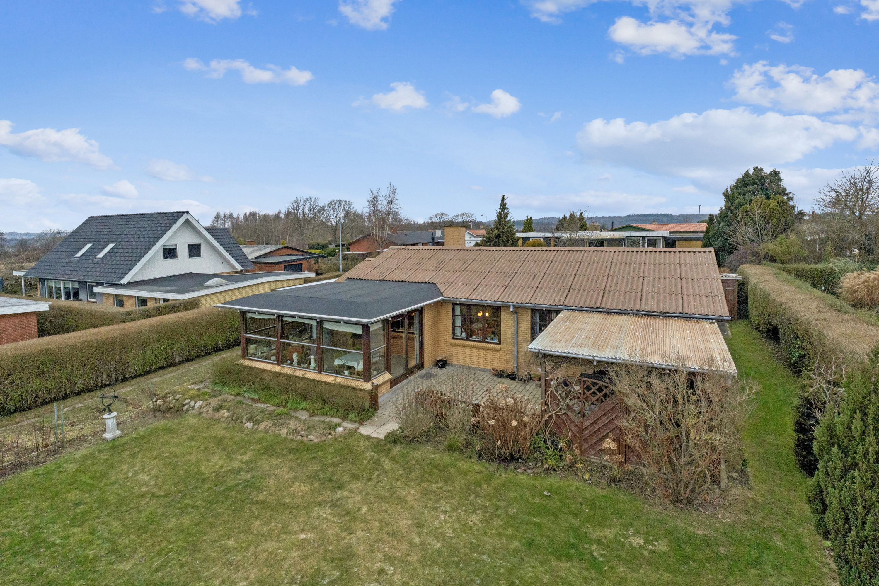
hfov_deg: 92.4
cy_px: 293
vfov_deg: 69.7
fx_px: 421
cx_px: 440
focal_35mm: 17
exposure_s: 1/320
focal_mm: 11.5
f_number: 7.1
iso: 800
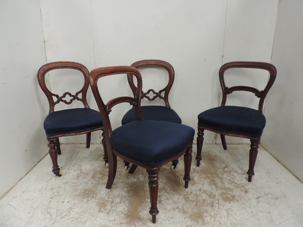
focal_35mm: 24
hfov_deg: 71.6
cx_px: 152
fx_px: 210
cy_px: 114
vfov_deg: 56.8
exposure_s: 1/30
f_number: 3
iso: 360
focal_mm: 4.3
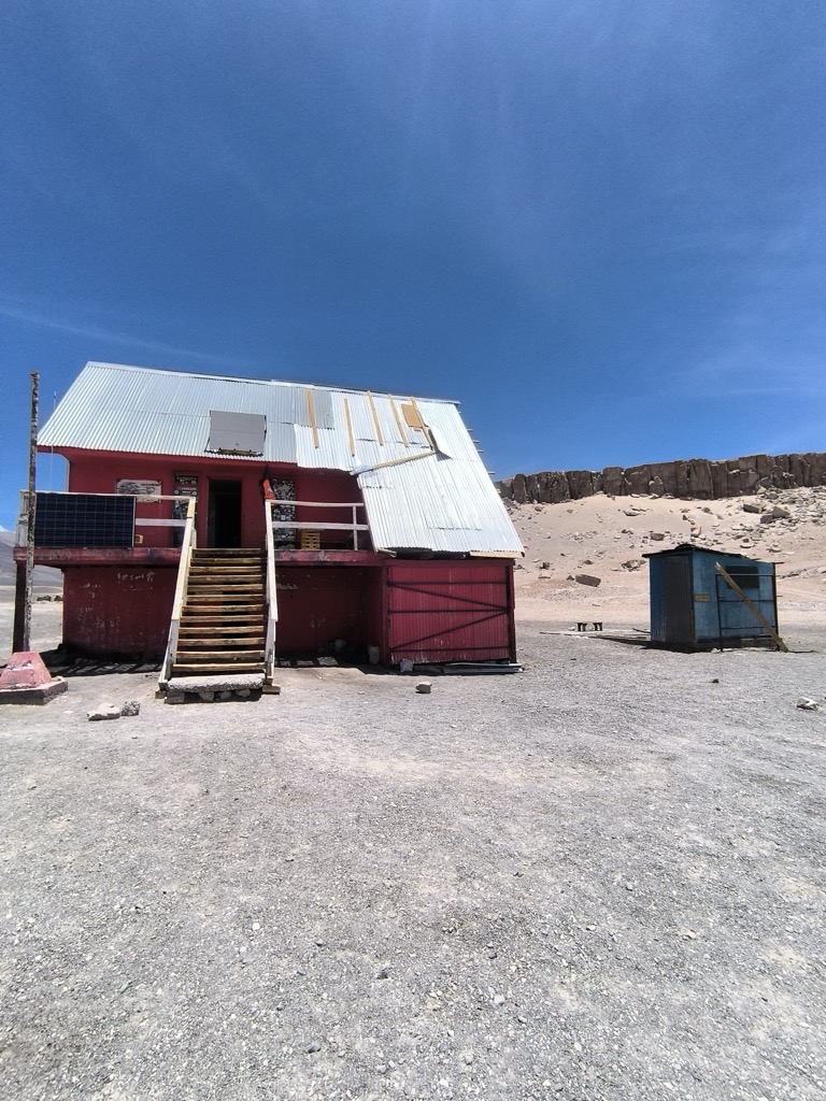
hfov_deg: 78.1
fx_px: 509
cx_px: 413
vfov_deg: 94.5
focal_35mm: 16
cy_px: 550
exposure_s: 1/5765
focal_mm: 1.65
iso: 64
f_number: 2.2
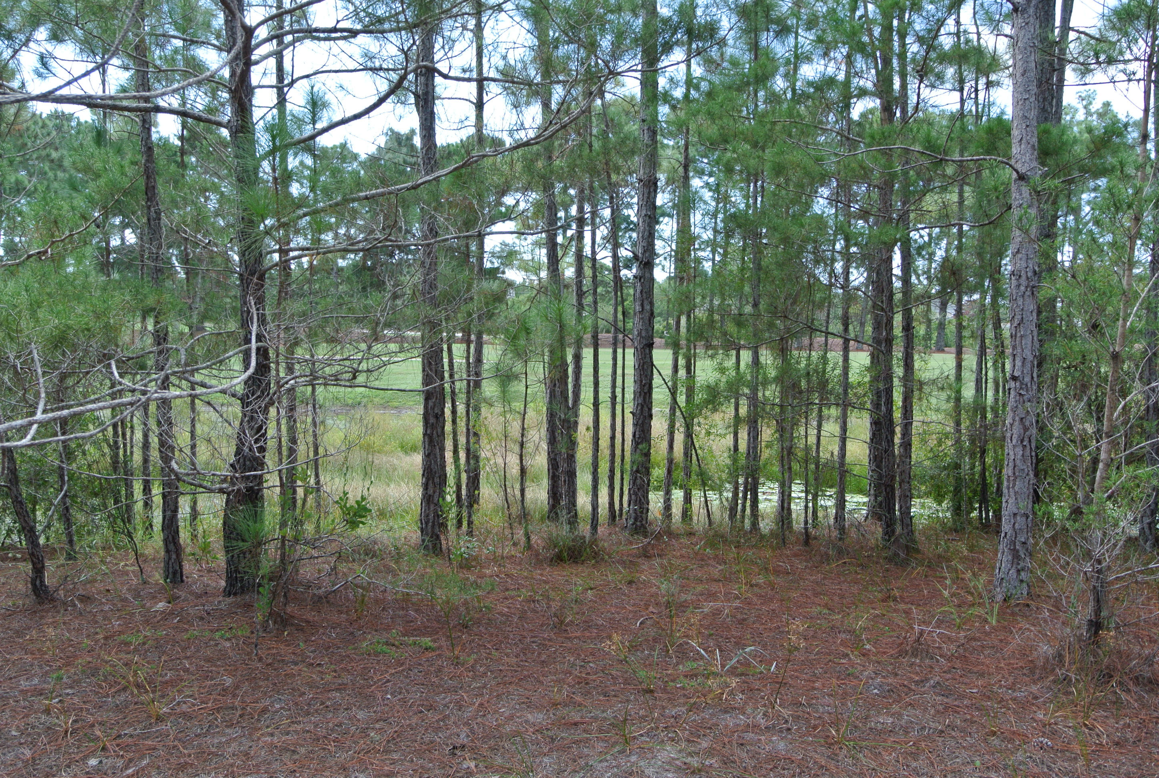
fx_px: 1129
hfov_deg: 54.3
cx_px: 580
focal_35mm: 35
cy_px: 389
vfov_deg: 38.0
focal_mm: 13
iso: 140
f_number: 5.6
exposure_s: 1/125
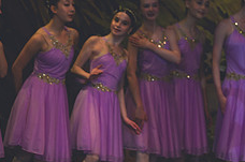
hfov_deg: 3.2
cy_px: 95
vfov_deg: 2.1
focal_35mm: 650
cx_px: 275
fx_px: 4414
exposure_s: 1/500
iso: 560
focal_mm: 170
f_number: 2.8
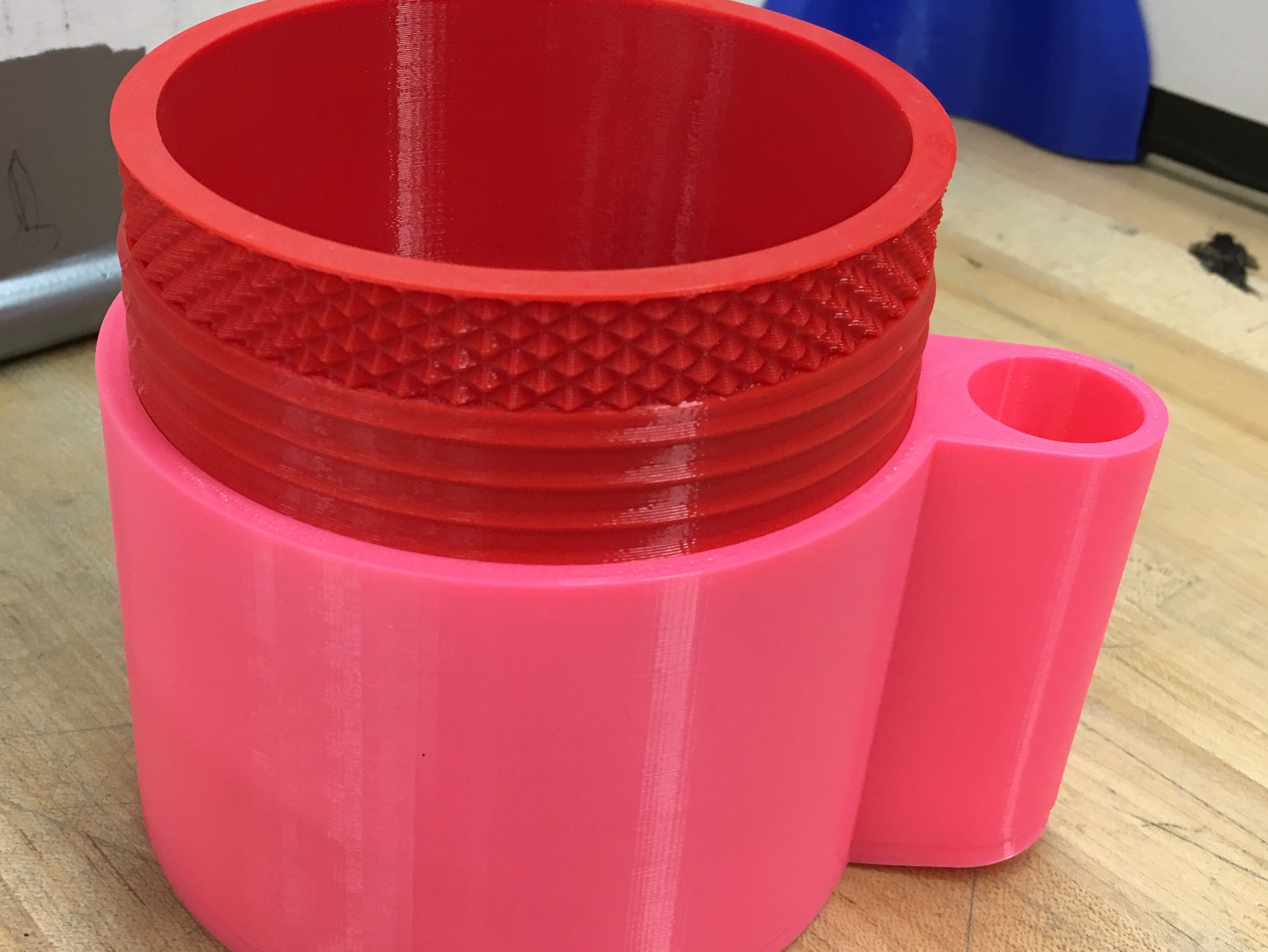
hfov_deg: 42.0
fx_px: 1649
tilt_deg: -33.0
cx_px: 537
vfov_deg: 32.2
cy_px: 471
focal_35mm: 45
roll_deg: -3.6
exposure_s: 1/30
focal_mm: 4.15
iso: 80
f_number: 2.2
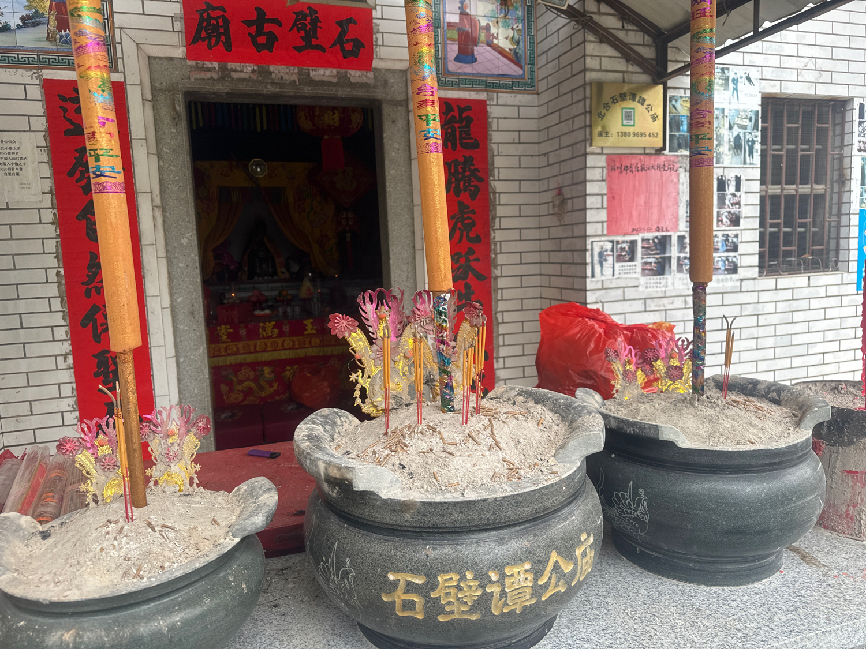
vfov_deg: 56.8
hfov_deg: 71.6
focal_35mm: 24
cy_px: 324
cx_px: 433
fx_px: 600
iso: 80
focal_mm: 6.86
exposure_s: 1/488
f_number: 1.78
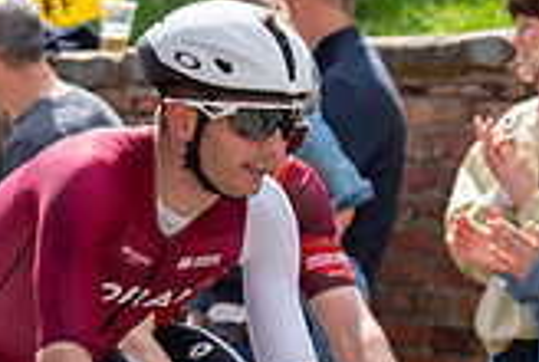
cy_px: 179
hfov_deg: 6.6
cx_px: -443
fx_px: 4590
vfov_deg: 4.5
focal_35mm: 306
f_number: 5
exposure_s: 1/1000
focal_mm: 70
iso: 400
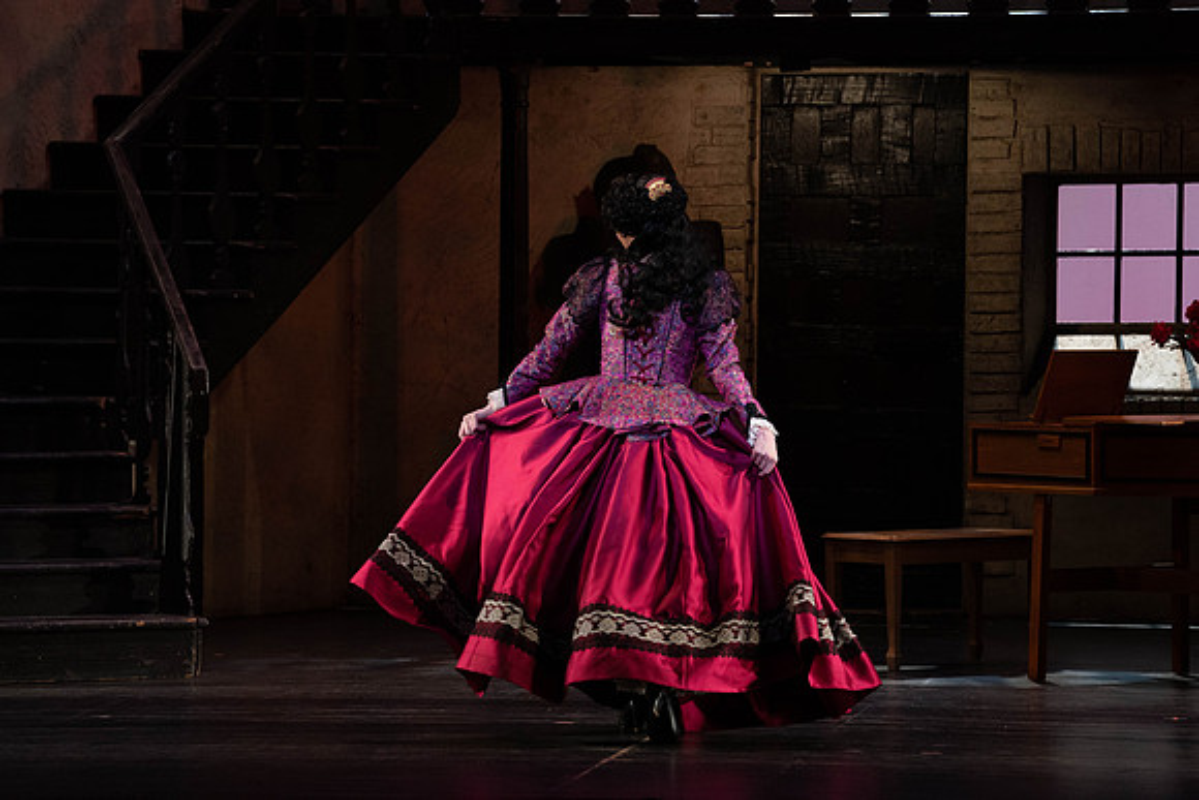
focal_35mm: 200
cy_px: 400
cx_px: 600
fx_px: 6662
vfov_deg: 6.9
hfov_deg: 10.3
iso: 3200
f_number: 7.1
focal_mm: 200
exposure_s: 1/250
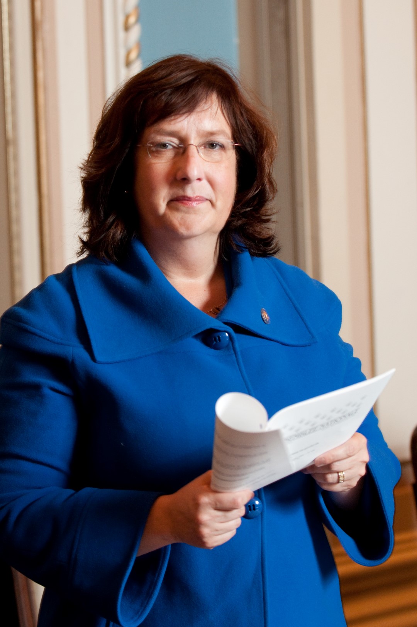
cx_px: 208
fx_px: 2142
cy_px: 314
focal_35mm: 123
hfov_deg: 11.1
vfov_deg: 16.7
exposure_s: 1/60
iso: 800
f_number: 2.8
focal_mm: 82
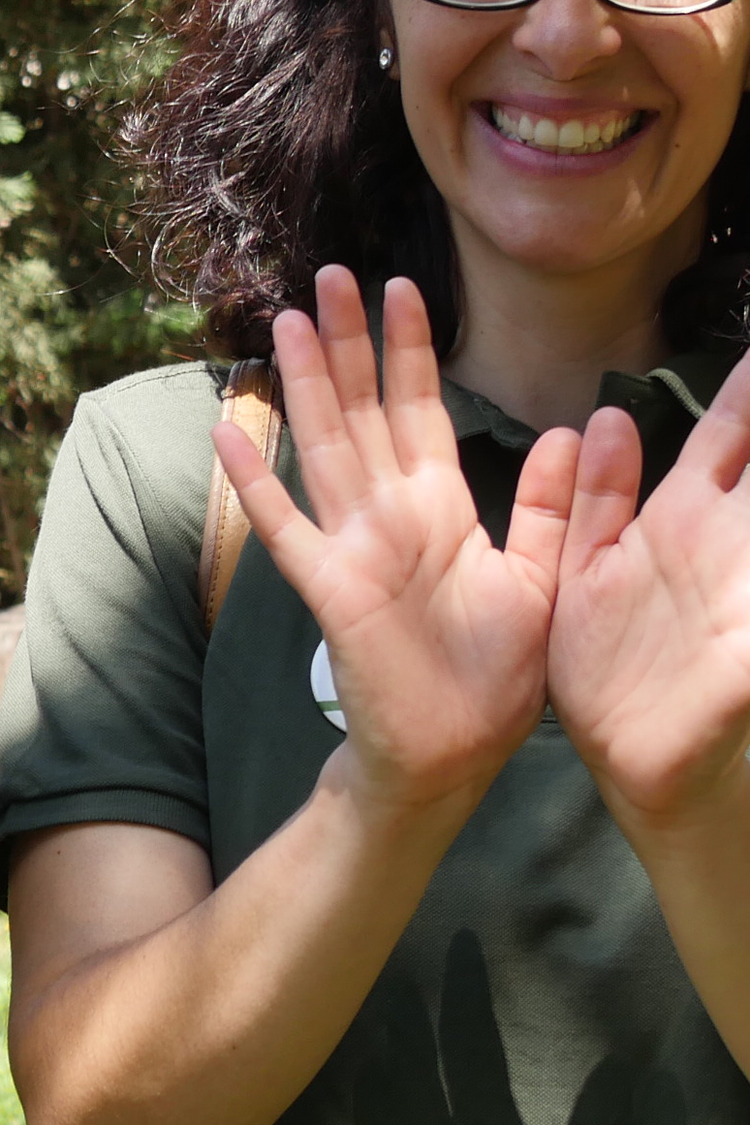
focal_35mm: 152
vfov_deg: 13.5
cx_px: -577
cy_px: 292
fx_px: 4750
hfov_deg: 8.7
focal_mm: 26
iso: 200
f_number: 5
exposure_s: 1/160
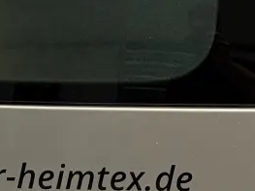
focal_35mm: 190
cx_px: 127
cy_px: 102
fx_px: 1399
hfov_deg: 10.4
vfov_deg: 7.8
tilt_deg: -9.6
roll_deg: +0.0
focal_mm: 5.96
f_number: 1.6
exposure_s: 1/164
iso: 64
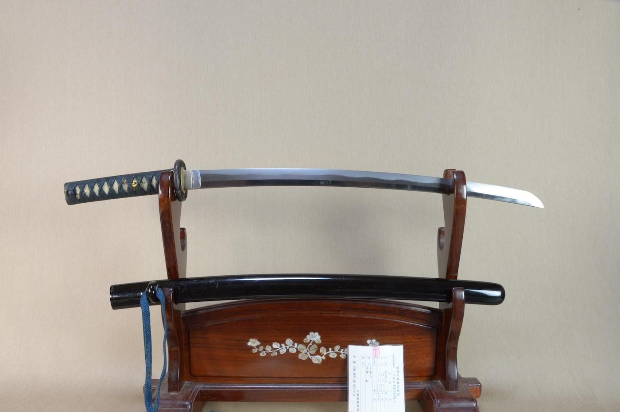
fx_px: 516
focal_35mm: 30
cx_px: 310
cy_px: 206
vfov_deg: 43.5
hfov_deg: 62.0
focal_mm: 20
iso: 400
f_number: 11
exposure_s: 1/2
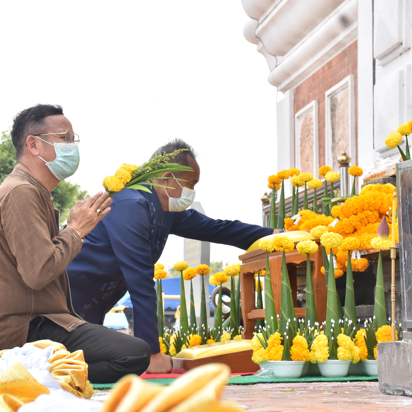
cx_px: 213
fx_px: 1167
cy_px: 206
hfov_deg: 20.0
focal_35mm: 87
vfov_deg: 20.0
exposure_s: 1/500
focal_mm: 45
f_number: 7.1
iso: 640
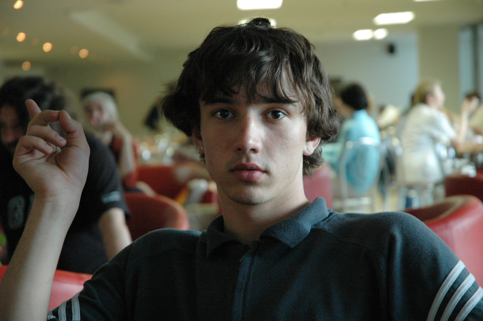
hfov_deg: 19.5
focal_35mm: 105
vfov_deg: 13.0
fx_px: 1407
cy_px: 160
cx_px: 242
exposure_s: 1/40
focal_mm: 70
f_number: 4.5
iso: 1000
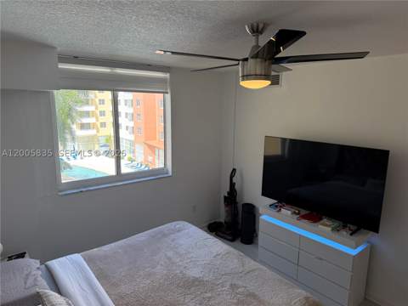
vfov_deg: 56.8
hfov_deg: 71.6
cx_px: 204
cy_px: 153
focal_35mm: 24
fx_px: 283
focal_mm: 6.76
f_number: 1.78
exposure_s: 1/198
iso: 125
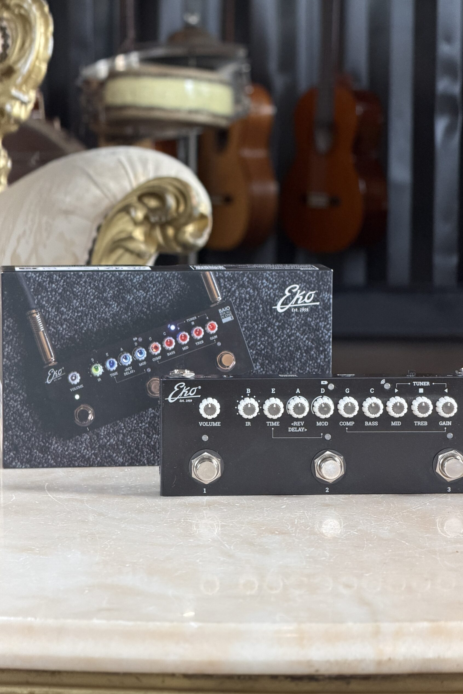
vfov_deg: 19.5
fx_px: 2025
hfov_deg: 13.0
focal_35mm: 105
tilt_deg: -6.5
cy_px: 349
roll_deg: -0.8
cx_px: 245
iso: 200
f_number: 2.8
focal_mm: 16.89
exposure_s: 1/121
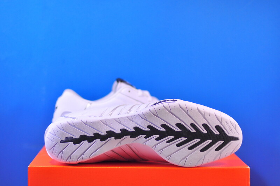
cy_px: 93
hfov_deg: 27.0
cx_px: 140
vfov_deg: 18.1
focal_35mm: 75
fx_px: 583
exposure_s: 1/320
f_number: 2
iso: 250
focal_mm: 50
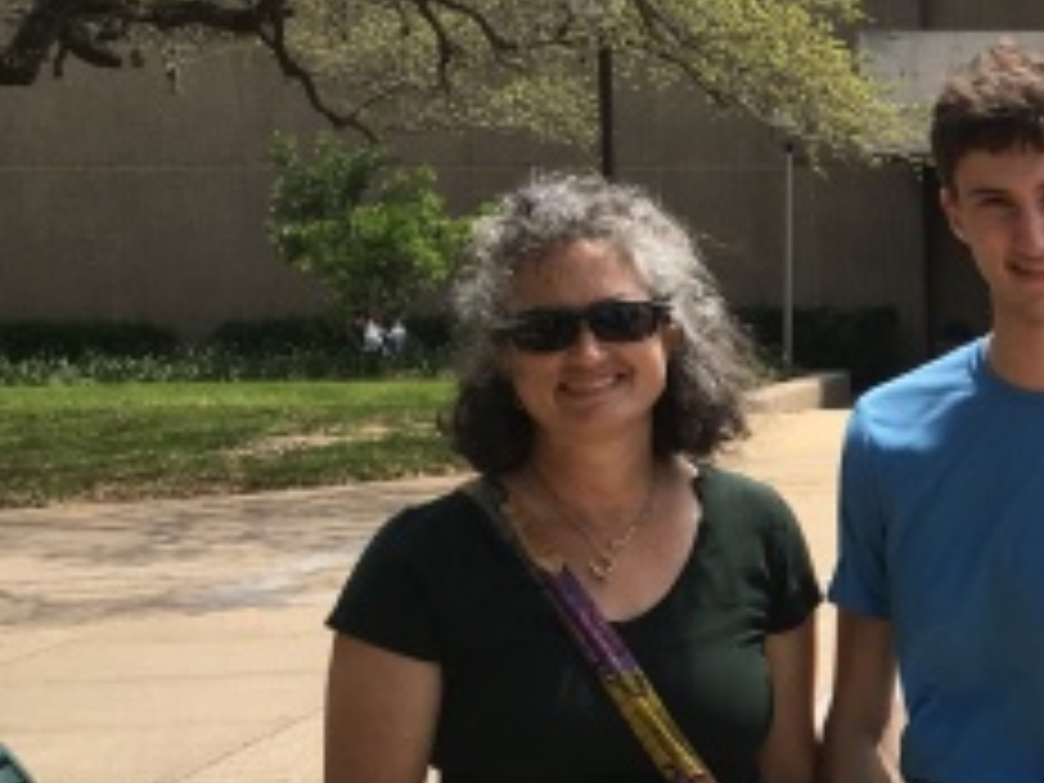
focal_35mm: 100
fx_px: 3016
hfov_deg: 17.7
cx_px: 1557
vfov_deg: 14.8
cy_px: 428
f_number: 2.2
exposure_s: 1/1570
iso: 25
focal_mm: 4.15
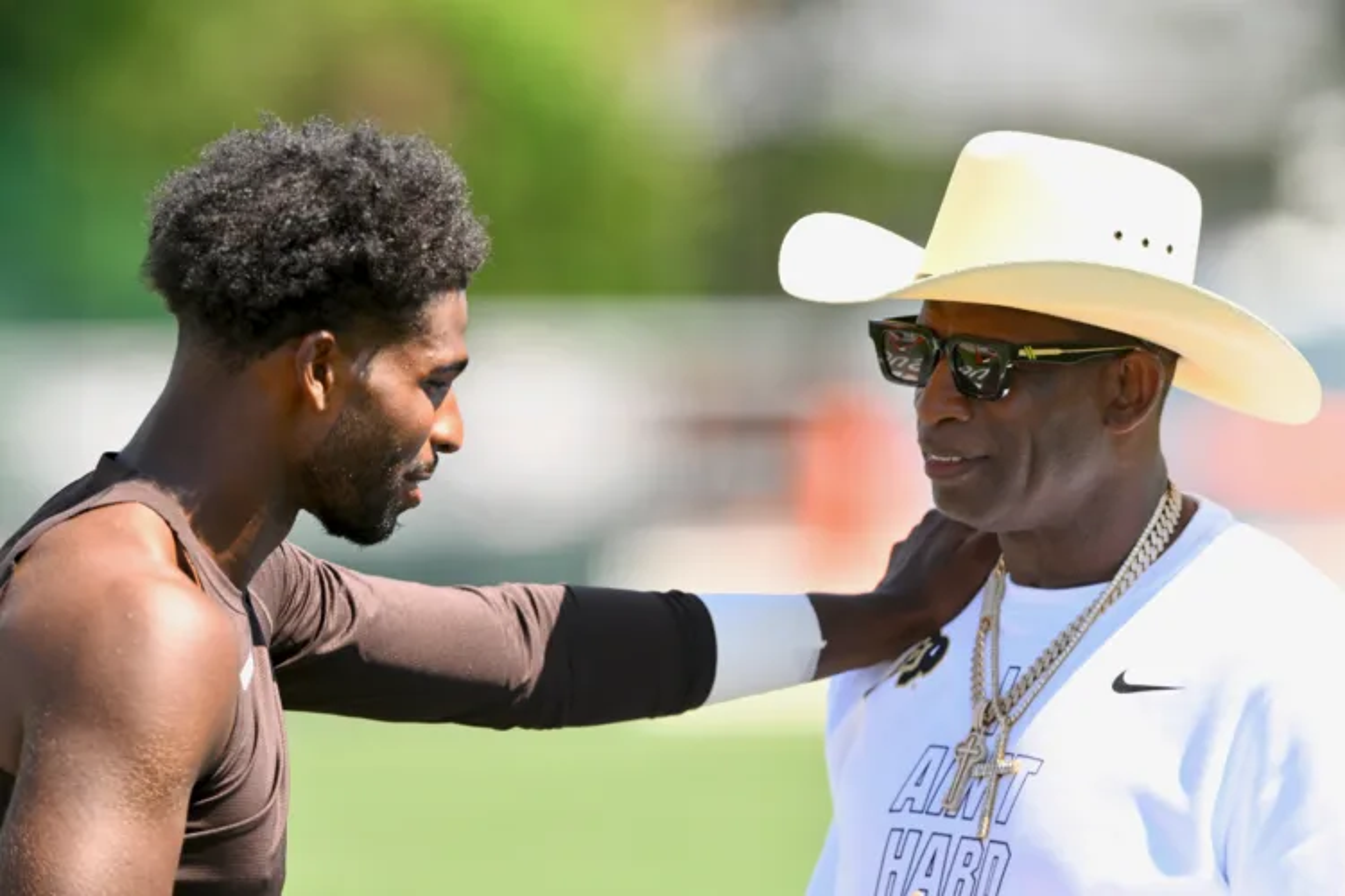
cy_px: 448
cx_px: 672
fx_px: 20921
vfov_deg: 2.5
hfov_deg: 3.7
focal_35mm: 560
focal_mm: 560
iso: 250
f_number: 6.3
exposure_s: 1/400
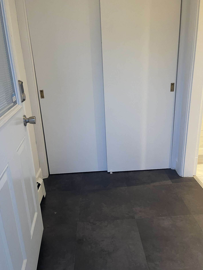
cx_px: 103
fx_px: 211
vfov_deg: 65.3
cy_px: 129
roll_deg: +3.1
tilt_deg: -19.0
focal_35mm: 27
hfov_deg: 51.4
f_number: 1.6
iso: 320
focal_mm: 5.1
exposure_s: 1/60
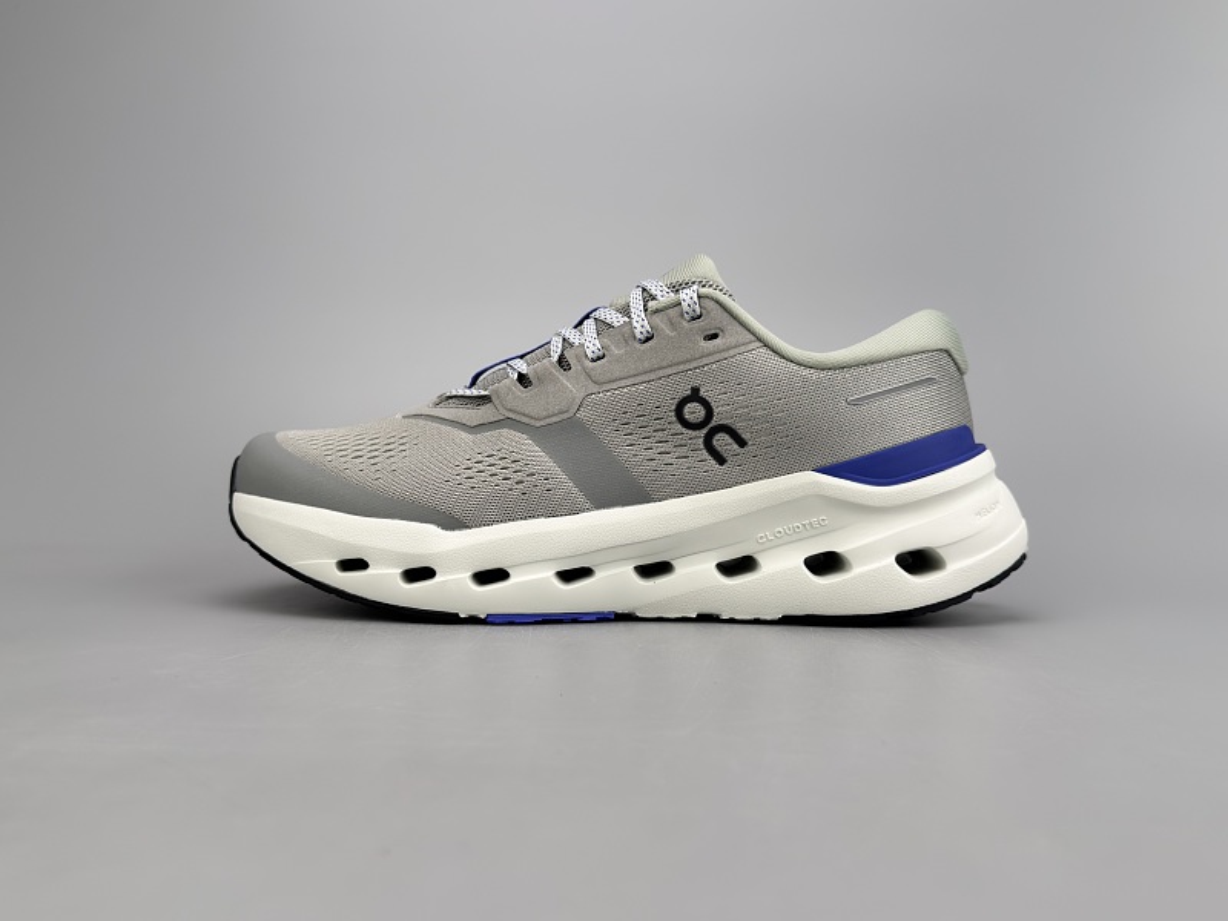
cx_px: 614
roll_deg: +0.1
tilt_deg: -0.7
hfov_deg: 52.6
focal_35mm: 35
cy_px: 460
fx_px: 1242
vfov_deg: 40.7
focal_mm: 6.76
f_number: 1.78
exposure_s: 1/707
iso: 100
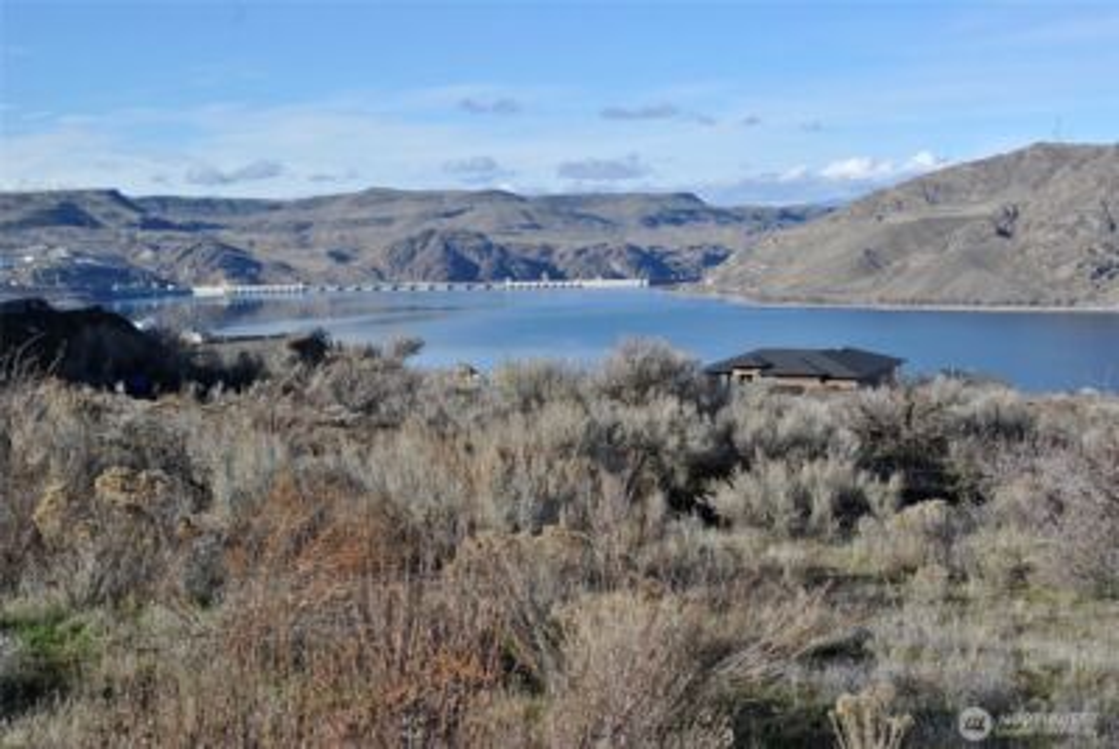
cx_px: 560
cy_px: 374
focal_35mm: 51
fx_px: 1588
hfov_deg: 38.8
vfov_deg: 26.6
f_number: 8
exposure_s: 1/250
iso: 100
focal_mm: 34
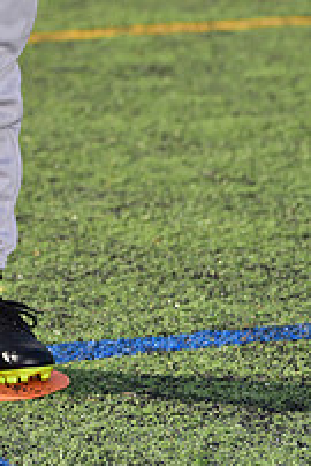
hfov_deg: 3.7
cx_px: -52
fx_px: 4838
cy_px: -198
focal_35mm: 374
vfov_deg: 5.5
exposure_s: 1/250
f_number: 5
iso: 64
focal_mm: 130
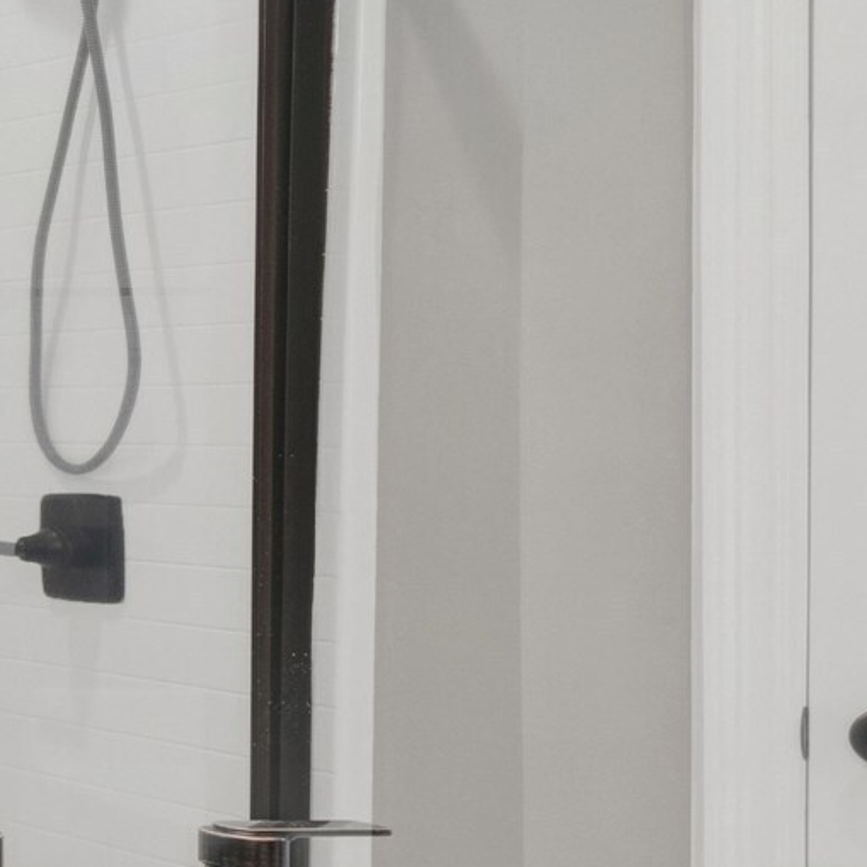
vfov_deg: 21.8
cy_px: 388
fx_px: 2255
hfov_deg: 12.2
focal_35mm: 80
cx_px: -1596
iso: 400
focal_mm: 15.5
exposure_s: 1/15
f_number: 11
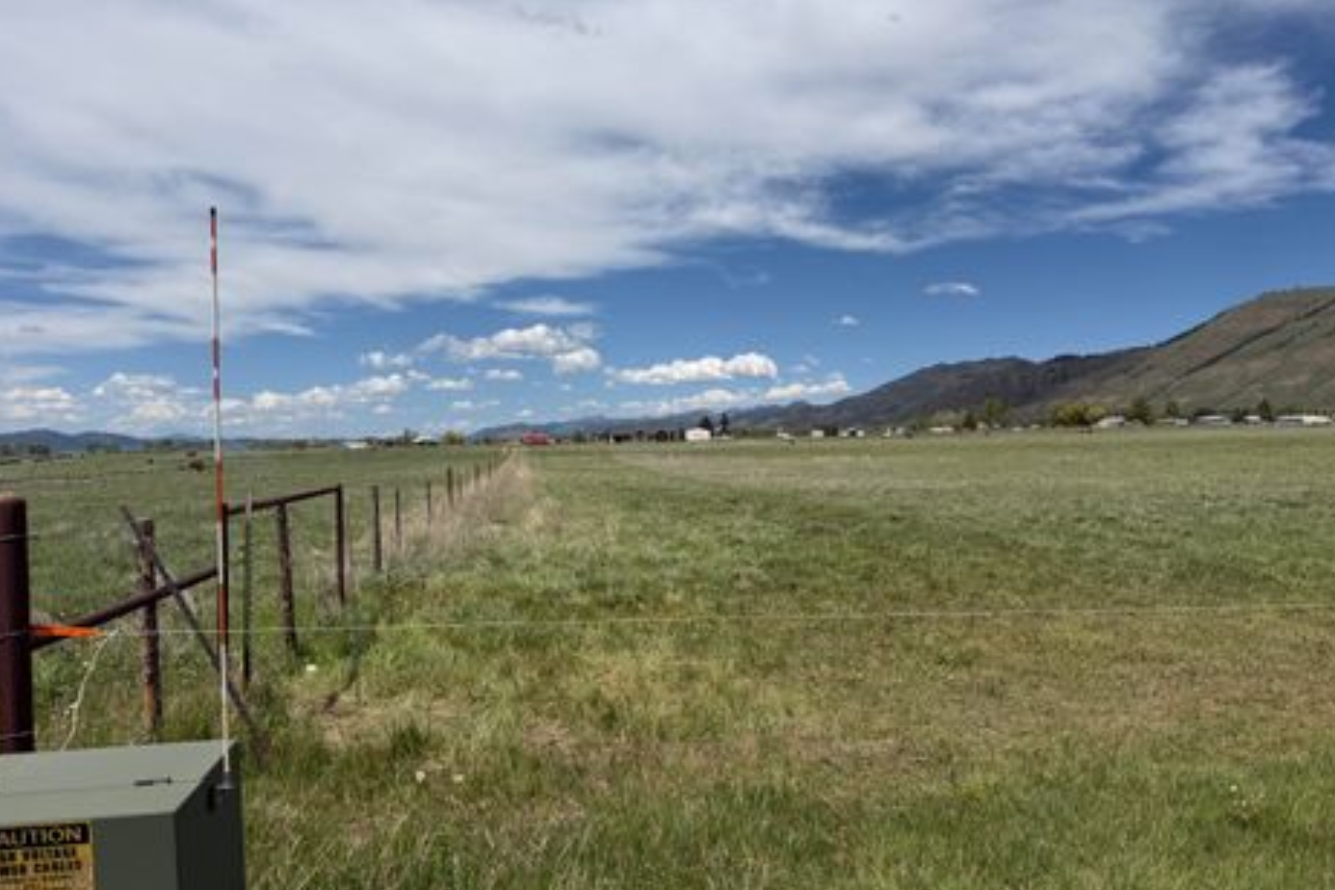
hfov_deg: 67.4
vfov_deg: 47.9
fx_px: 1001
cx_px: 691
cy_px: 484
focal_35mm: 27
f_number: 1.78
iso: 80
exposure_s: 1/10309
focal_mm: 6.76
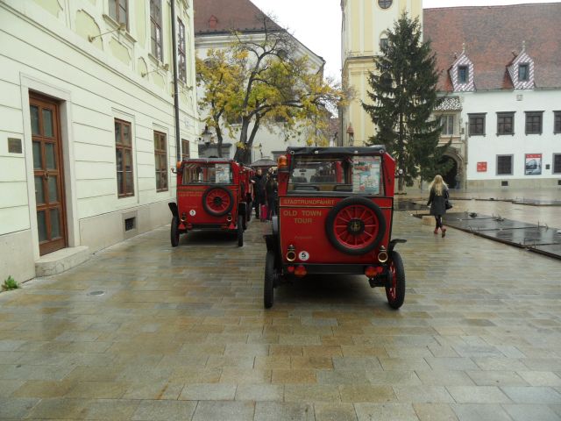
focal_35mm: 24
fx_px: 389
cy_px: 210
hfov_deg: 71.6
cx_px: 280
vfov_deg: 56.8
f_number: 3.2
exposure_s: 1/180
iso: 80
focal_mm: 3.9
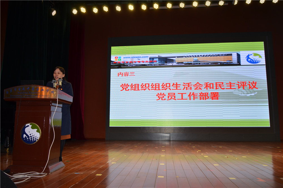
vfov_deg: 47.7
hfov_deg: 67.5
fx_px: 212
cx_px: 142
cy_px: 94
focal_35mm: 27
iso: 280
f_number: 3.5
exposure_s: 1/125
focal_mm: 18
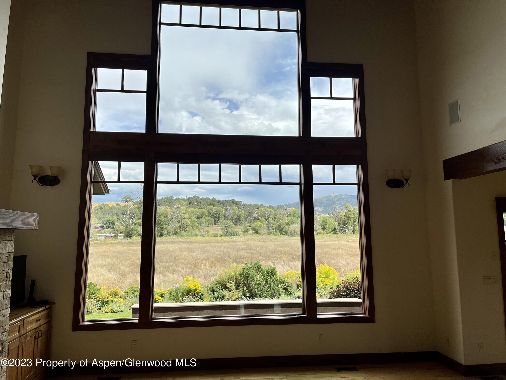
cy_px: 190
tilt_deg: +6.2
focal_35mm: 26
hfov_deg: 67.3
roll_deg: +0.6
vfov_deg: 53.1
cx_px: 253
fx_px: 380
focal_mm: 5.1
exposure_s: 1/2101
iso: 50
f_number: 1.6
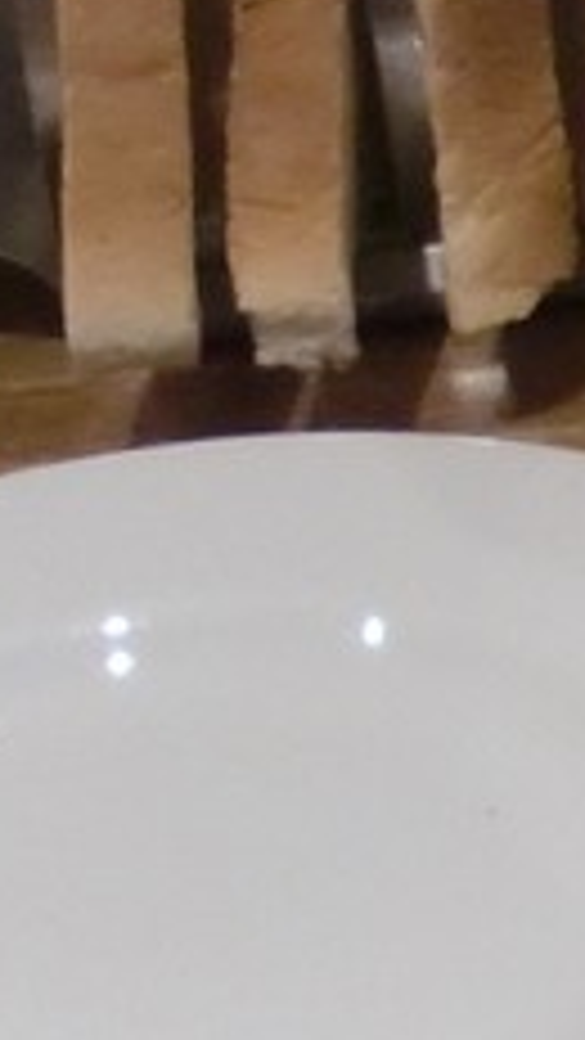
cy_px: 1456
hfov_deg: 4.6
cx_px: 1588
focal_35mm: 255
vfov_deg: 8.3
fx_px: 7029
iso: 250
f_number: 2.8
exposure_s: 1/60
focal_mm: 6.3
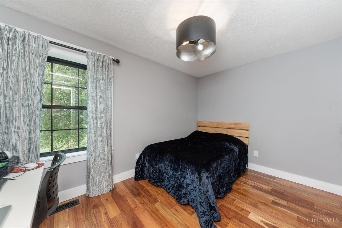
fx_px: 114
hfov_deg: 112.6
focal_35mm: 12
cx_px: 171
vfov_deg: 90.0
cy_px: 114
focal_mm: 12
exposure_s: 1/100
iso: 250
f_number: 5.6
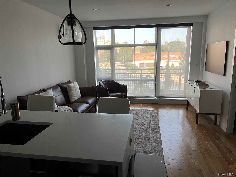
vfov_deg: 53.1
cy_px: 88
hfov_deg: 67.3
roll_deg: +1.6
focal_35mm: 26
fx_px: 177
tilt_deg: -12.6
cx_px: 118
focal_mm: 5.7
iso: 160
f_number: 1.5
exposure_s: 1/60
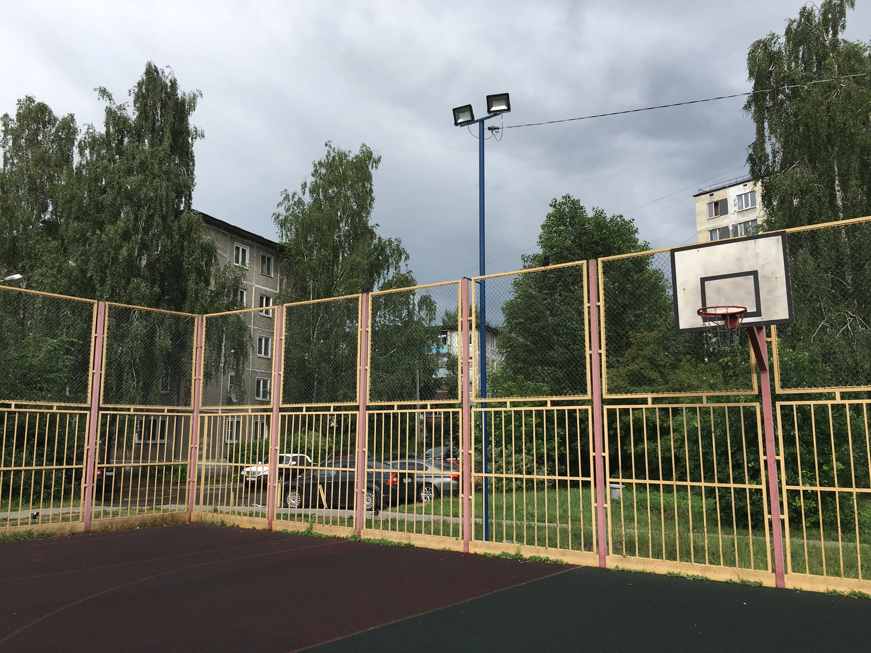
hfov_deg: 61.7
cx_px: 436
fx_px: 730
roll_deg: +0.8
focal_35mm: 29
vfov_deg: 48.2
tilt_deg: +9.0
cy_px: 326
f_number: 2.2
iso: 25
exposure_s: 1/1570
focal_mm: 4.15
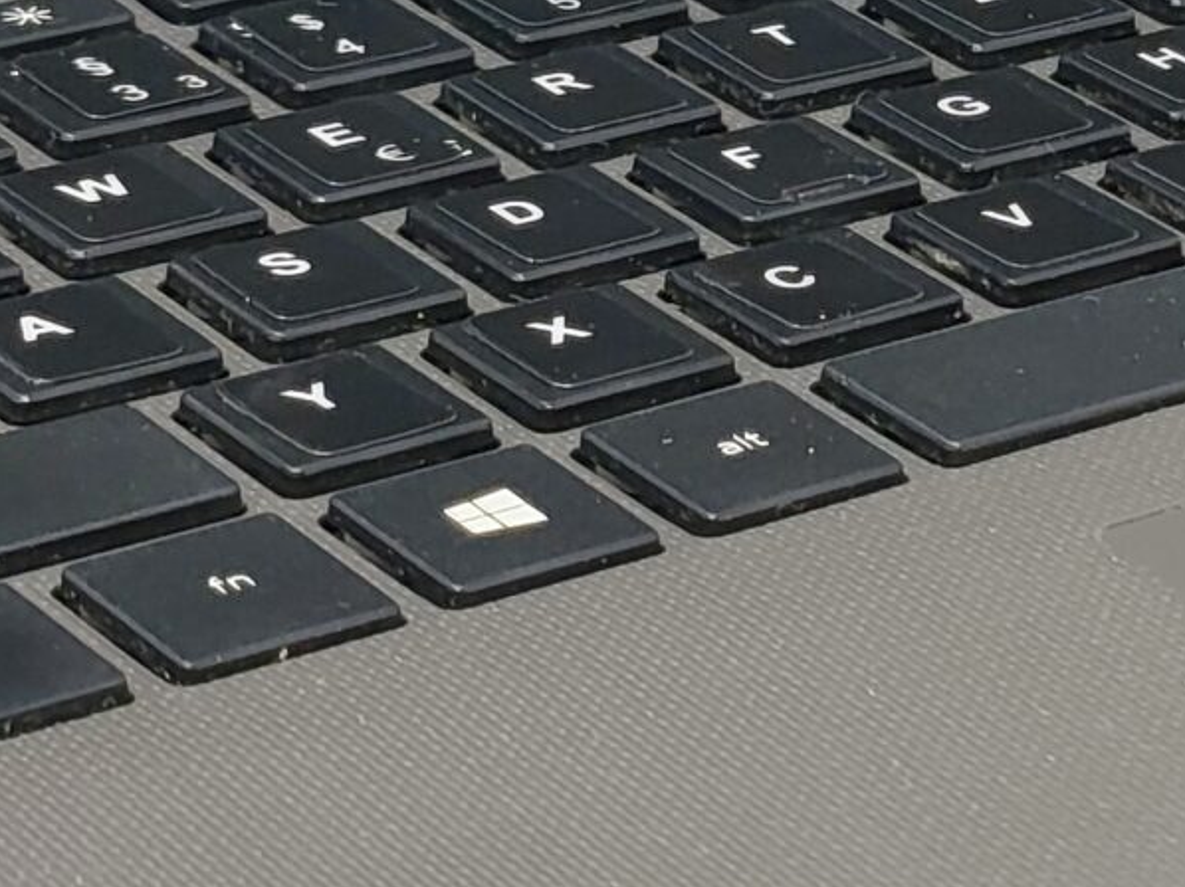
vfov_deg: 7.5
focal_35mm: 197
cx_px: 1451
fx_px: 6741
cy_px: -79
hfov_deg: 9.9
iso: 200
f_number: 1.7
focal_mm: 6.07
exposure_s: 1/100
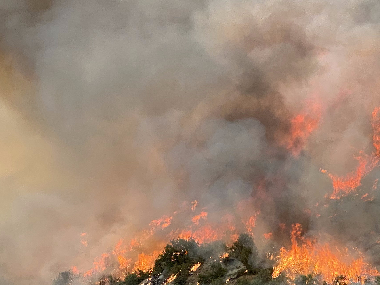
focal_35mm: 122
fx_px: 1339
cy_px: 184
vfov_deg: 12.1
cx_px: 146
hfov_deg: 16.1
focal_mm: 6
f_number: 2
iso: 50
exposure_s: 1/121
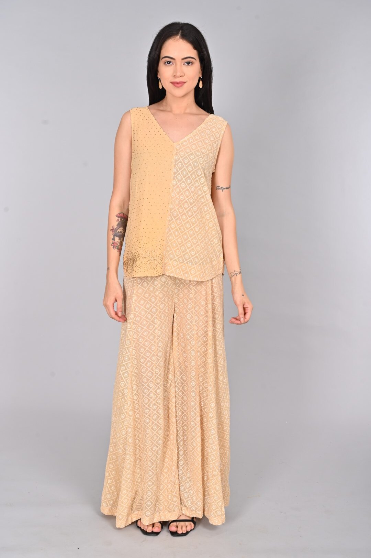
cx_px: 186
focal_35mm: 50
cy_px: 279
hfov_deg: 27.0
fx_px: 774
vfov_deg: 39.6
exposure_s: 1/160
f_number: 8
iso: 320
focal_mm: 50
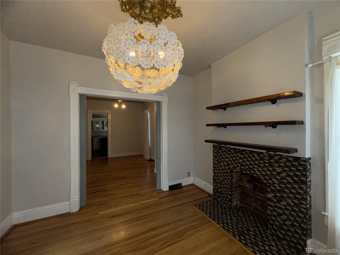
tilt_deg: -0.4
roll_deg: +0.3
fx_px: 138
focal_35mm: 14
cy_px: 128
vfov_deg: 85.7
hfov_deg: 102.1
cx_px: 170
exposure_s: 1/87
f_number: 2.2
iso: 80
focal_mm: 2.22
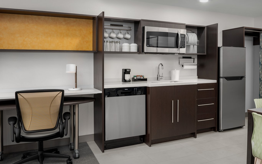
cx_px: 168
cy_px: 84
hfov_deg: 58.7
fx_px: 228
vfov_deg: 39.4
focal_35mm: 32
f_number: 11
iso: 400
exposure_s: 1/250
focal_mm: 24
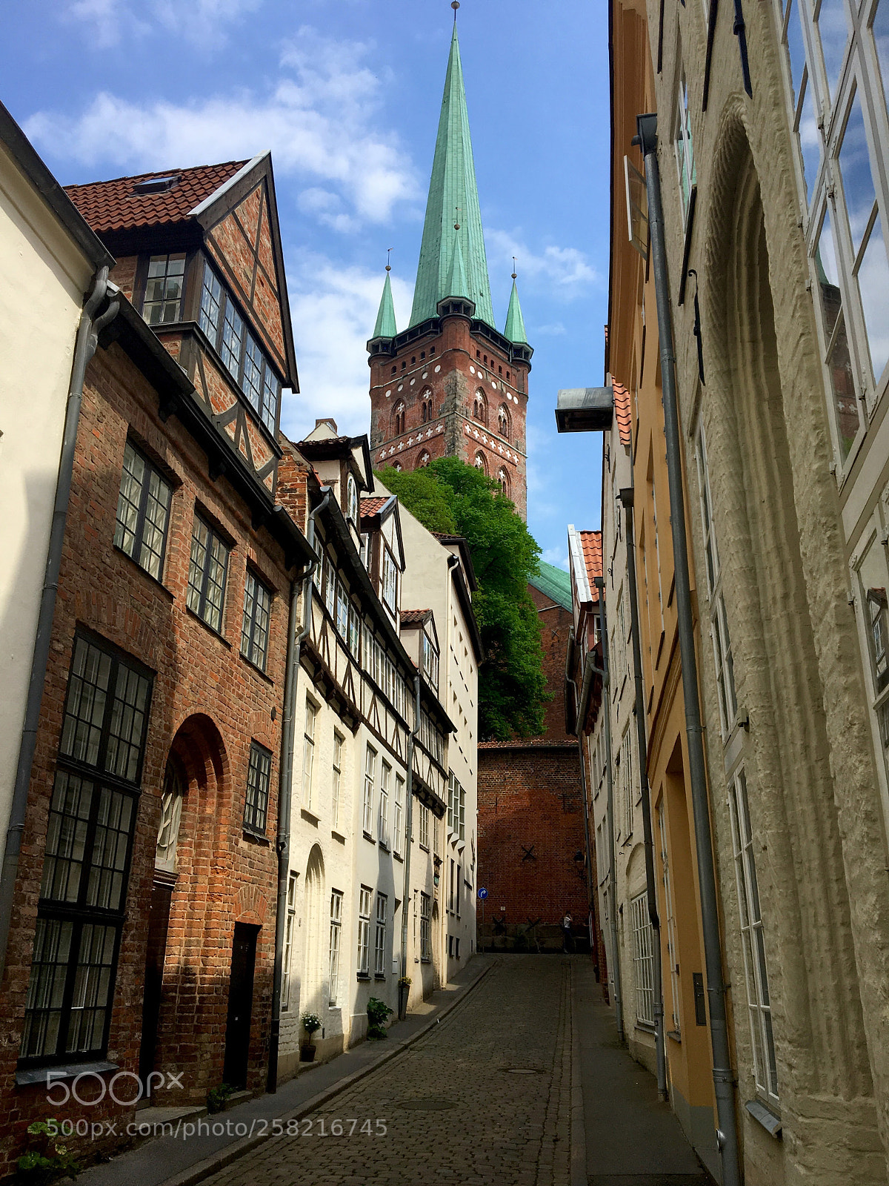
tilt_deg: +22.0
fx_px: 993
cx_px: 444
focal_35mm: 29
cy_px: 593
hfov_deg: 48.2
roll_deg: -0.4
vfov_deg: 61.7
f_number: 2.2
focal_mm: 4.15
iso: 25
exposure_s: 1/1282
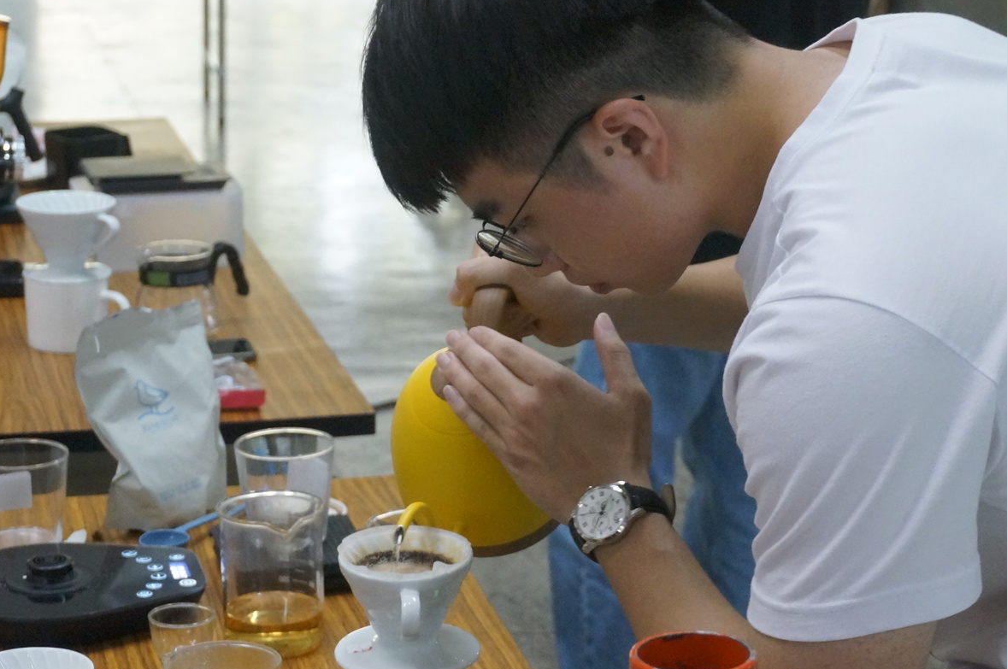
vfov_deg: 14.8
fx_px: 2571
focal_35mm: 92
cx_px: 600
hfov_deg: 22.1
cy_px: 354
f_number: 5.6
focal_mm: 40
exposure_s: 1/80
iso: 3200
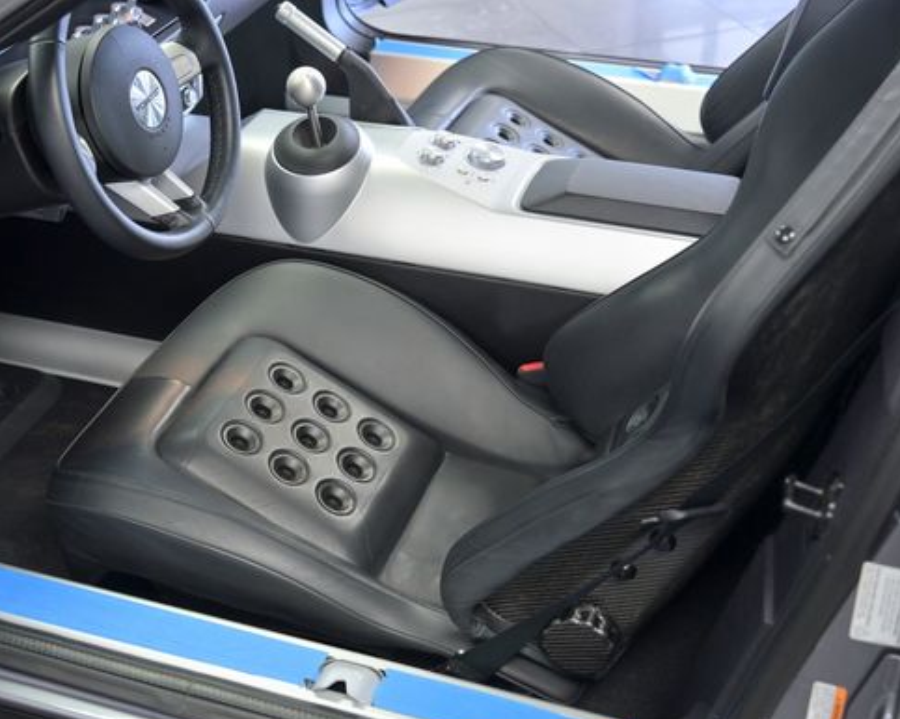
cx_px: 371
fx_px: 1358
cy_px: 395
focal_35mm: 51
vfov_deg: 29.6
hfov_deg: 36.6
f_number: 4.5
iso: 1250
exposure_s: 1/100
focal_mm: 41
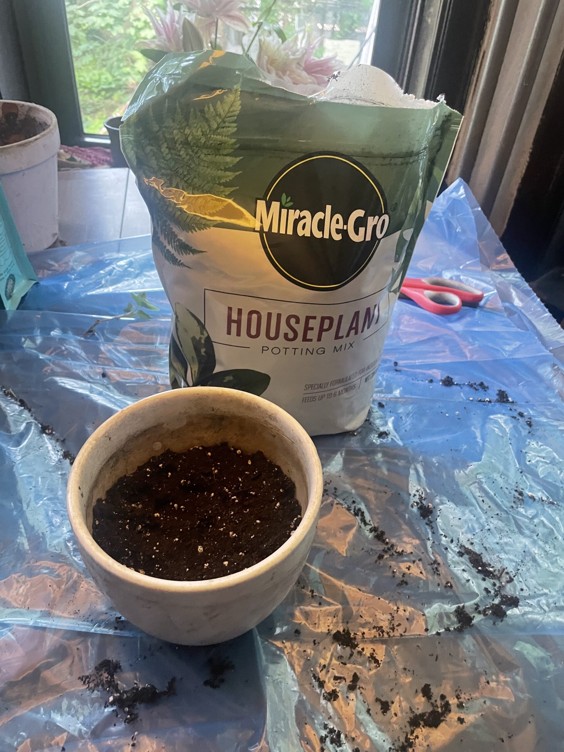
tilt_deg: -41.7
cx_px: 282
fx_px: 565
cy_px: 376
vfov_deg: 67.3
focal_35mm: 26
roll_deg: -4.7
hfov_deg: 53.1
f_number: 1.6
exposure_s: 1/40
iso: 500
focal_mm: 4.2
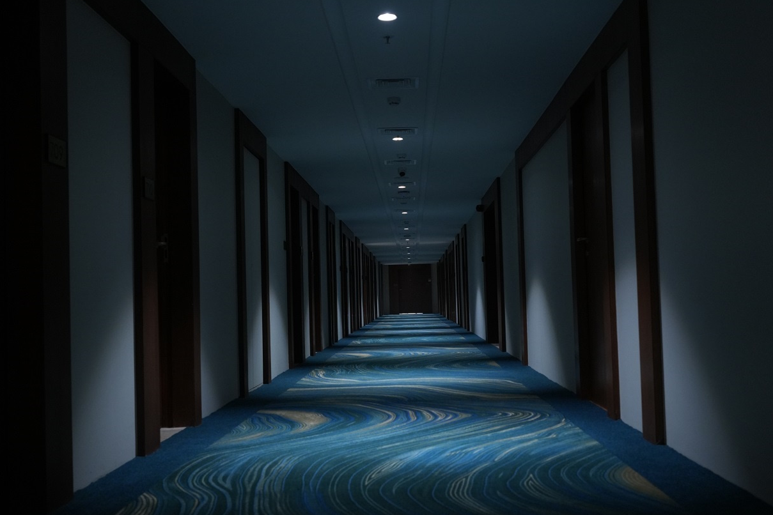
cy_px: 259
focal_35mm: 42
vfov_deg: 32.2
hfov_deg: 46.9
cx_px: 395
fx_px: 891
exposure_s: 1/125
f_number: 2.8
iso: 1250
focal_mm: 27
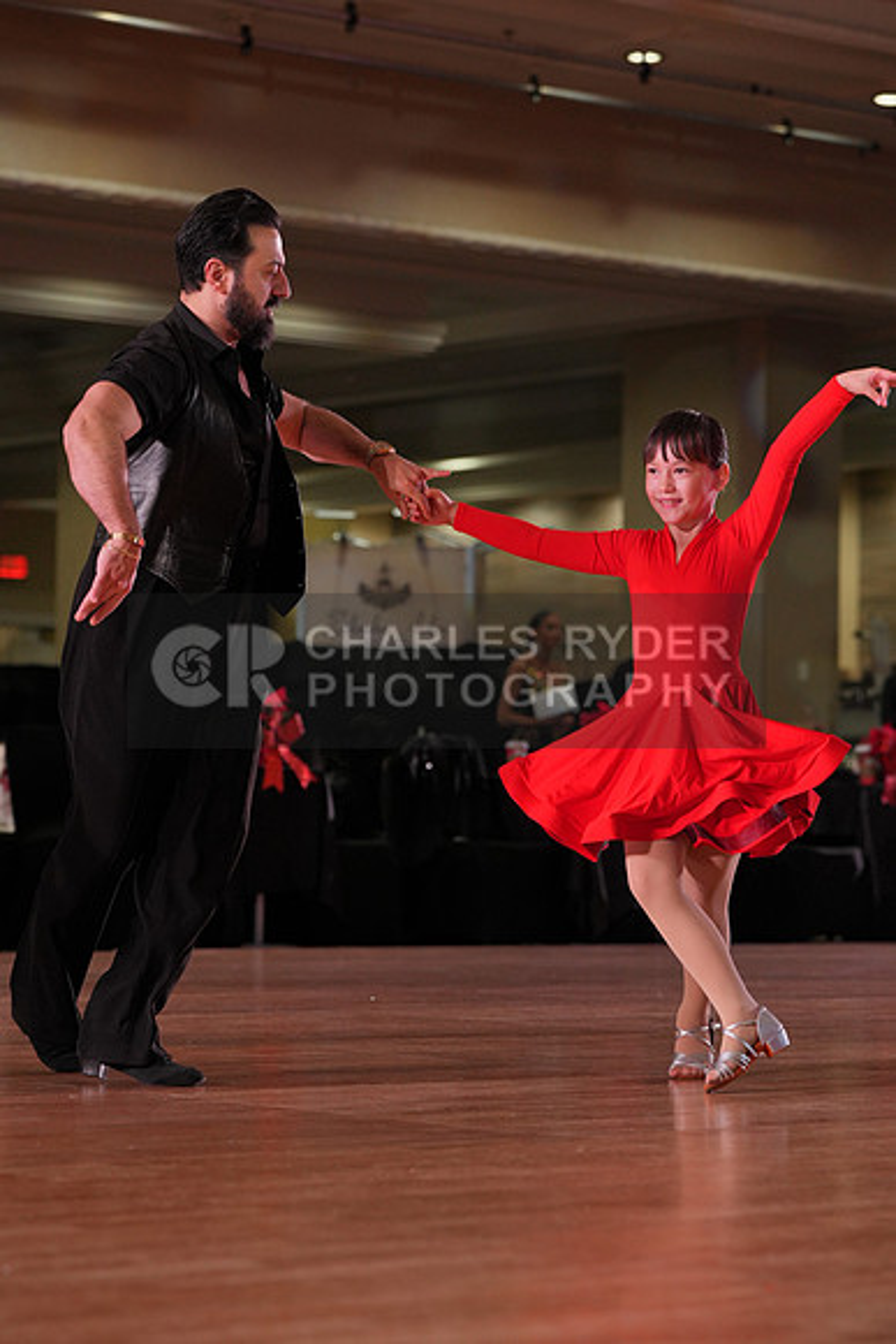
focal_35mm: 104
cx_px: 448
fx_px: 3880
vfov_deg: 19.6
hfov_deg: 13.2
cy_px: 672
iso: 1250
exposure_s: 1/500
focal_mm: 104
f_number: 4
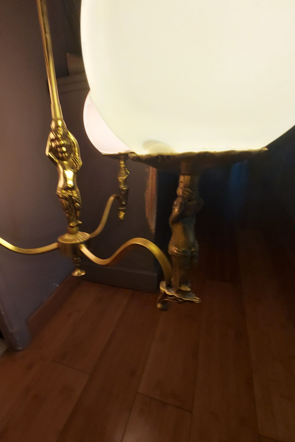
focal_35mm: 17
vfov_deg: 92.9
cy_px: 244
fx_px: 209
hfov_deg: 69.8
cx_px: 119
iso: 80
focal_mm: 1.74
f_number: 2.2
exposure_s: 1/50
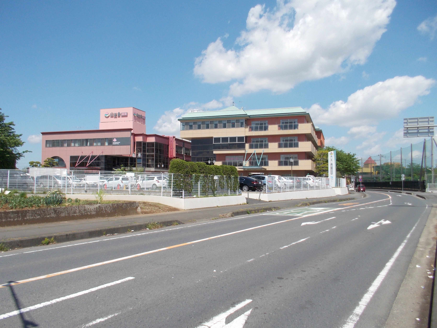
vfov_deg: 48.2
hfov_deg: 61.7
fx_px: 366
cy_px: 164
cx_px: 218
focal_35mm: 29
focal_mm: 4.1
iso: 80
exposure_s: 1/800
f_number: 3.3
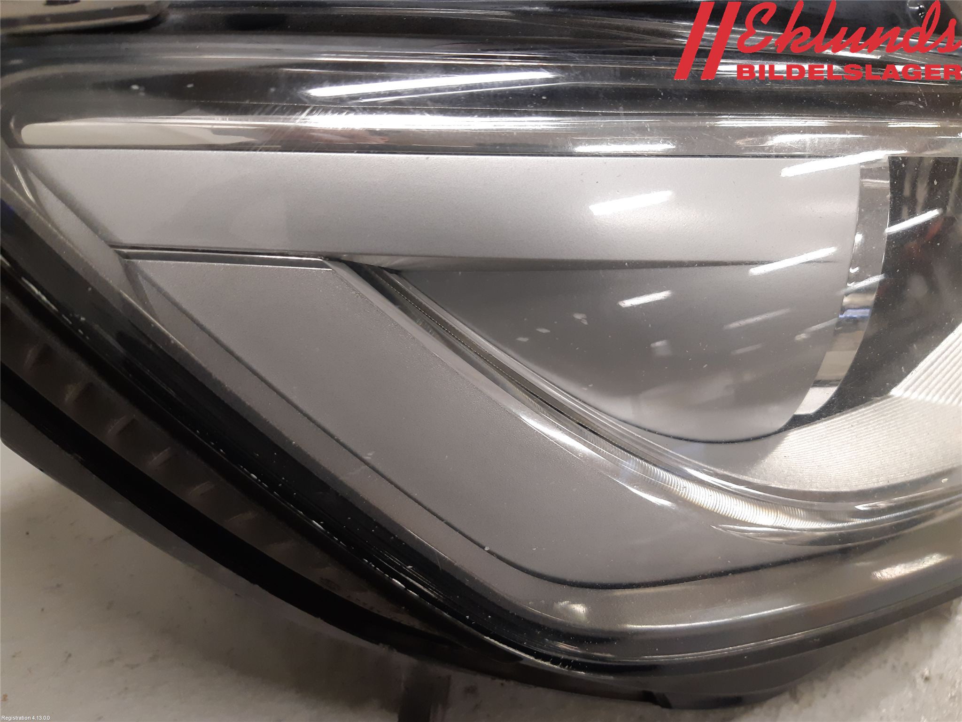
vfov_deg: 53.1
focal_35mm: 26
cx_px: 481
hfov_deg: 67.3
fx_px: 723
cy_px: 361
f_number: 1.7
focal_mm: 3.93
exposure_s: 1/50
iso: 160
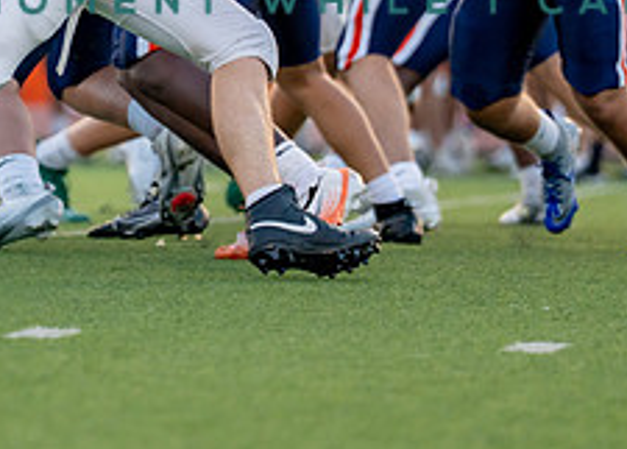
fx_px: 10905
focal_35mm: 612
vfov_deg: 2.4
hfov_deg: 3.3
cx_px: -32
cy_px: -78
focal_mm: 197
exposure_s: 1/1000
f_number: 2.8
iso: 640
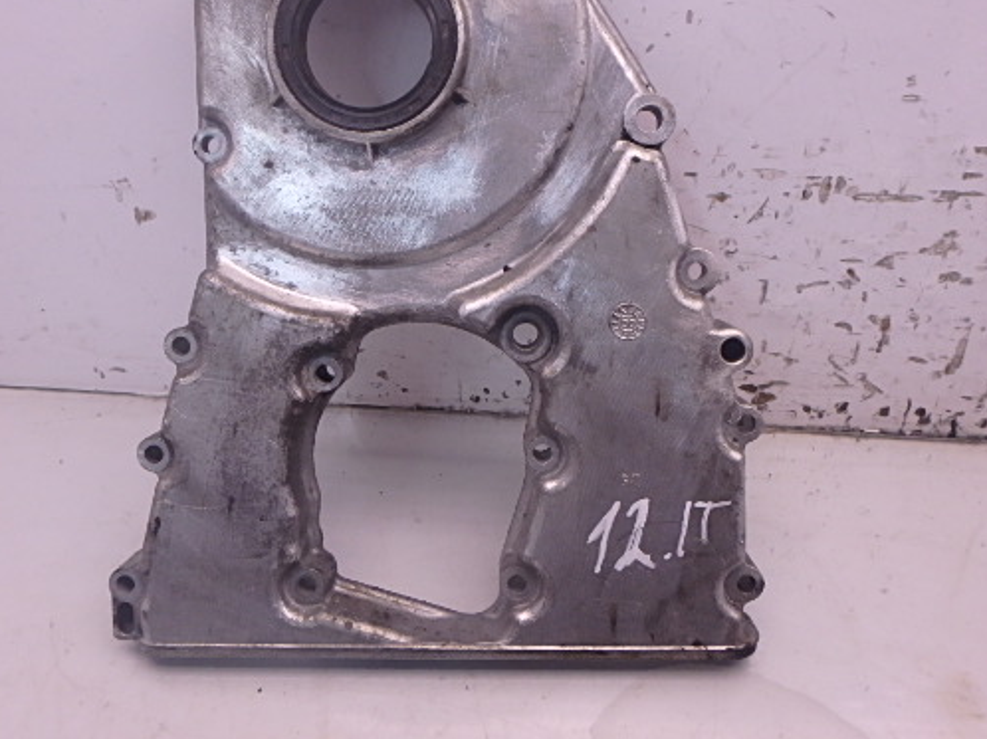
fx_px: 769
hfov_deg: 65.3
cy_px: 295
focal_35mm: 27
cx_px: 490
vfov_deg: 51.0
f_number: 3.5
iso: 200
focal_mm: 3.7
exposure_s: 1/50
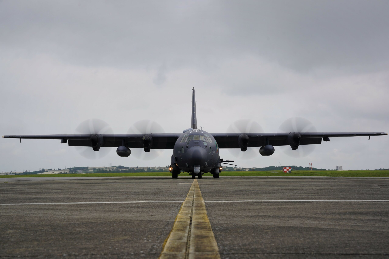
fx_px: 519
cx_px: 194
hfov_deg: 41.1
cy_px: 130
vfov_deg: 28.1
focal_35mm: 48
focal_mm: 48
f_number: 13
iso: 100
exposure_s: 1/80
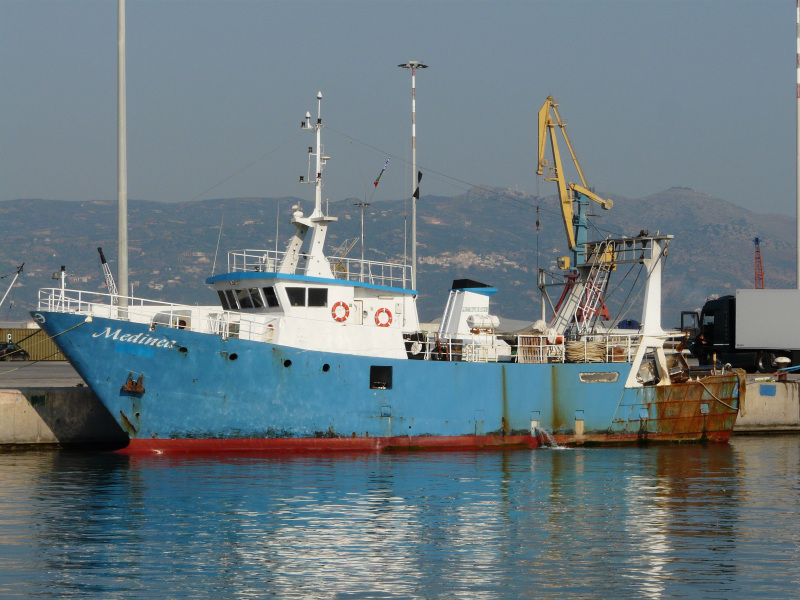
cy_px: 300
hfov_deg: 13.7
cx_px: 400
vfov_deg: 10.3
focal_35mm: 144
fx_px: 3328
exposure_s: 1/500
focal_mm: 23.7
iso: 100
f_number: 8
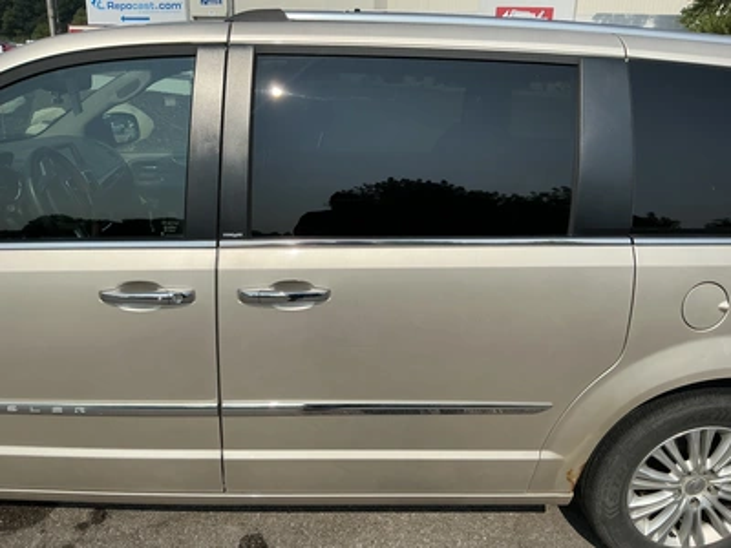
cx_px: 366
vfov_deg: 49.7
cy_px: 274
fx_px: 591
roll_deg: -2.9
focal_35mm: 28
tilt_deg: -18.7
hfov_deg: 63.4
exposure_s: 1/2959
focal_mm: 3
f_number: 1.8
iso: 25
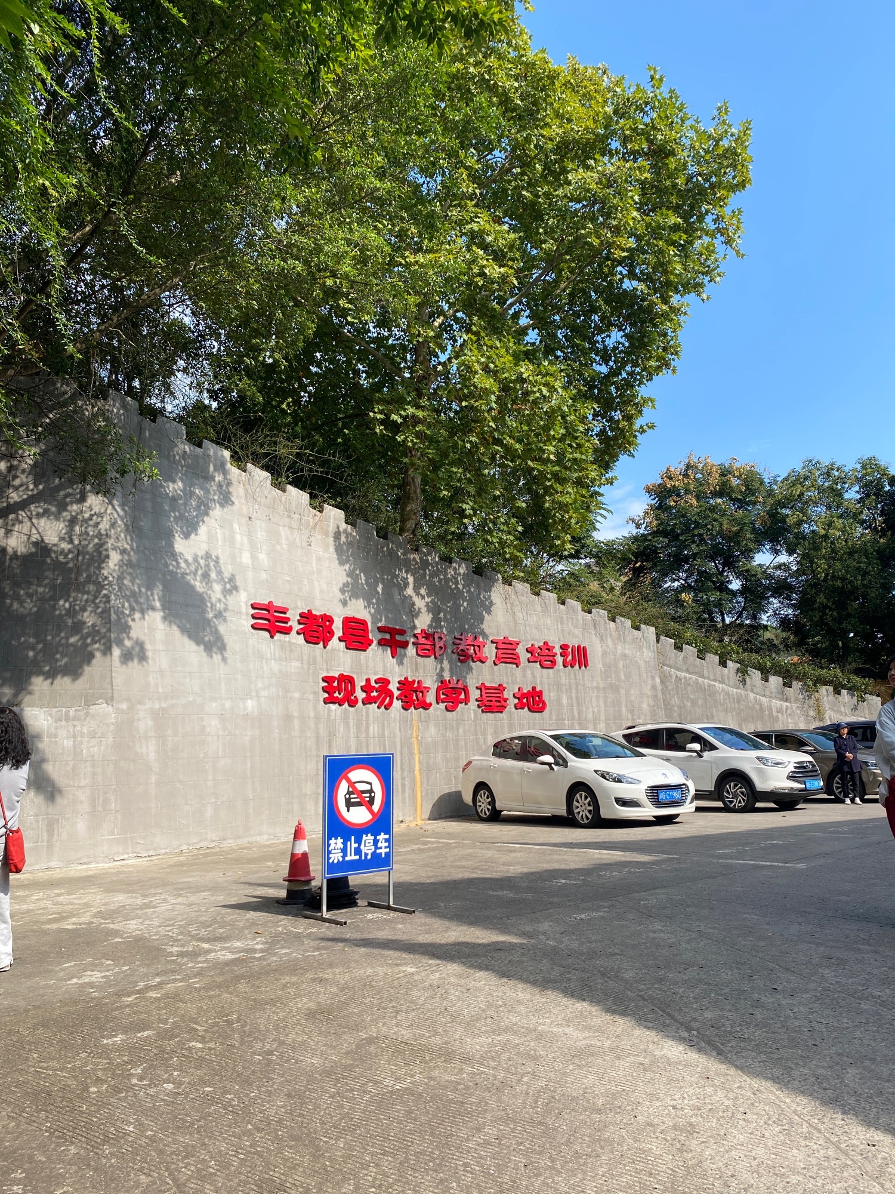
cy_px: 597
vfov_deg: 67.3
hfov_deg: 53.1
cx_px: 448
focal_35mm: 26
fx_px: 896
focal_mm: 4.25
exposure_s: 1/1653
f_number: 1.8
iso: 32
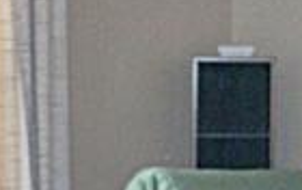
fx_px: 1533
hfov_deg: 11.2
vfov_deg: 7.1
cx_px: 11
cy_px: 194
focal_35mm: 186
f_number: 2.9
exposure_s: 1/60
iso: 160
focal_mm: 5.7
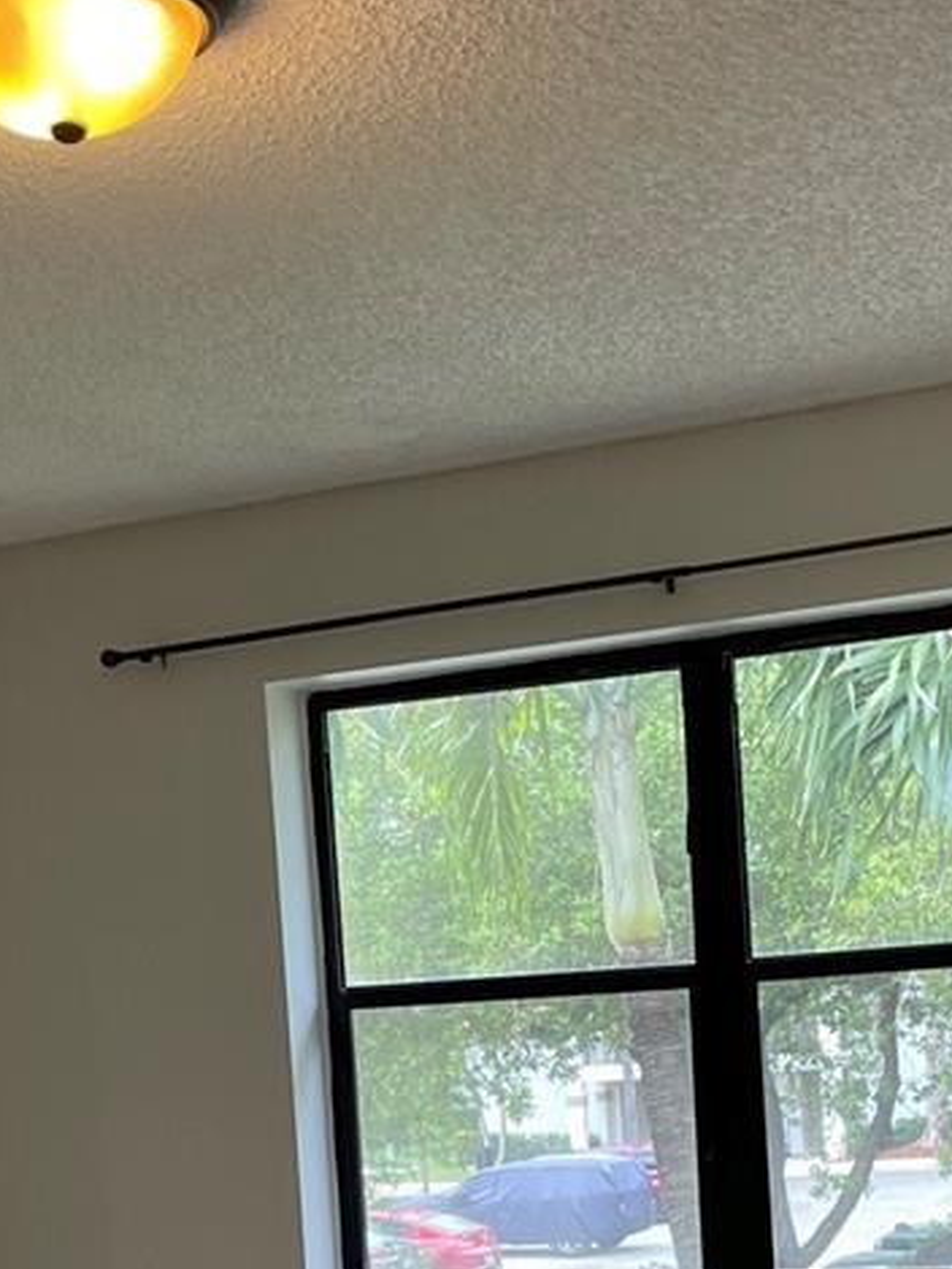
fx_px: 2346
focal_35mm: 64
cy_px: 1182
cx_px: 468
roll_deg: +4.4
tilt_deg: -3.4
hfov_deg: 22.9
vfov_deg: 28.9
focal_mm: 5.1
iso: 100
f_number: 1.6
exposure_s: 1/120
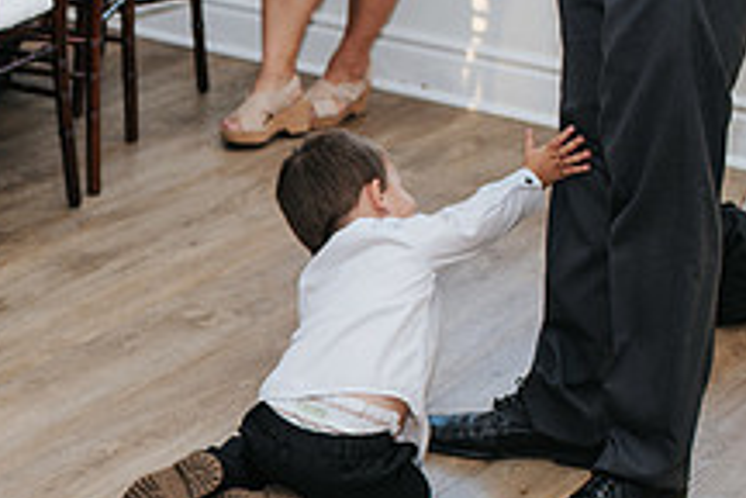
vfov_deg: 14.3
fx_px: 1948
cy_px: 498
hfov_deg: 20.6
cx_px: -97
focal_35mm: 94
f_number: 3.2
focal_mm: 35
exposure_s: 1/200
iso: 800
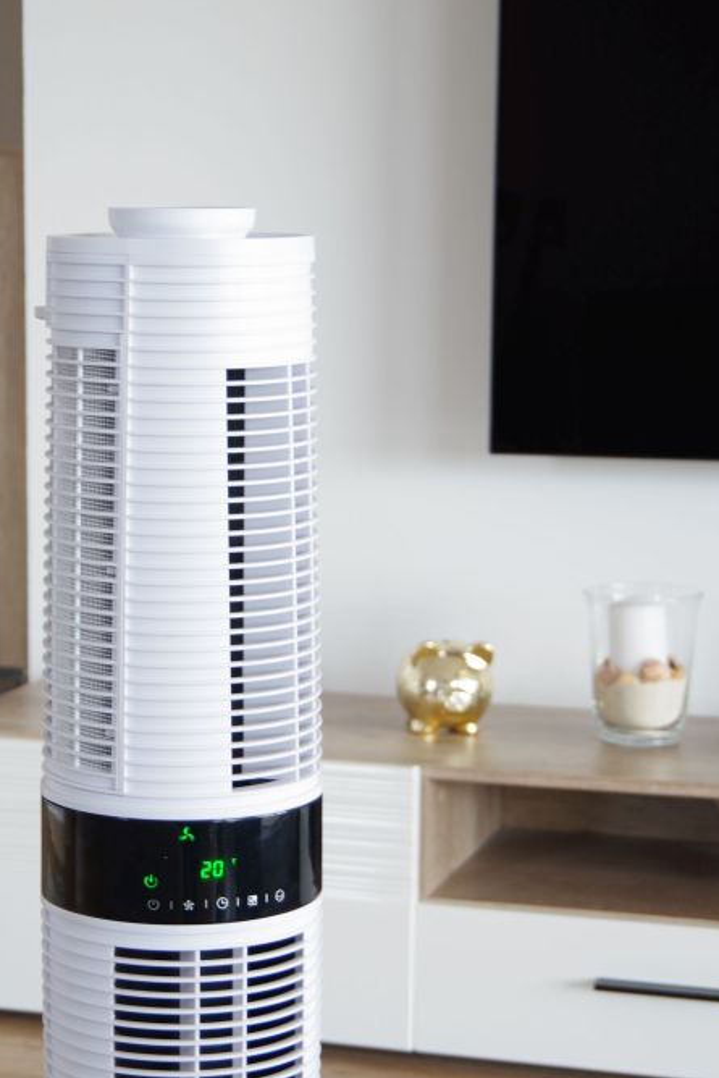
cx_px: 242
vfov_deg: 22.6
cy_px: 595
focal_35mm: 90
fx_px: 2695
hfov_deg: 15.2
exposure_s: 1/4
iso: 200
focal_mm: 40
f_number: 4.5
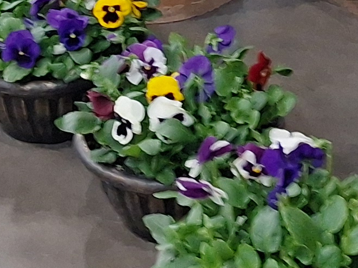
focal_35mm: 142
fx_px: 1469
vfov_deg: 9.3
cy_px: -380
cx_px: 334
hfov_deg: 13.7
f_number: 1.8
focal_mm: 5.54
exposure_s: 1/40
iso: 250
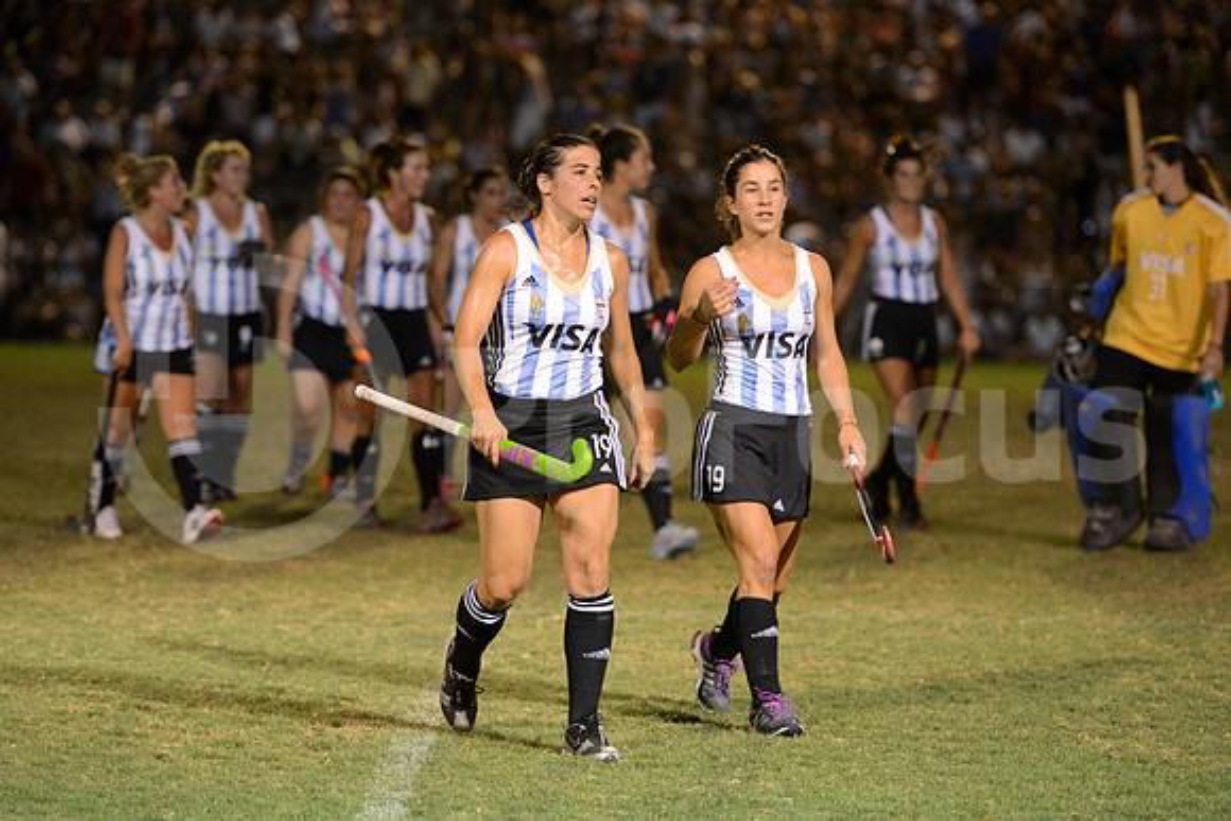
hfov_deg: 12.1
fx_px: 5814
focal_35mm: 170
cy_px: 410
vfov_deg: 8.1
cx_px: 616
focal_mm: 170
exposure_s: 1/400
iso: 6400
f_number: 2.8
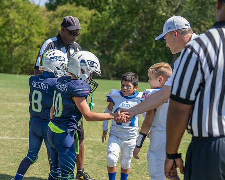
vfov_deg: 14.9
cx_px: 89
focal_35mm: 103
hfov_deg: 18.6
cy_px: 89
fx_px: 686
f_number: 4.5
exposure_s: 1/400
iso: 80
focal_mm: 89
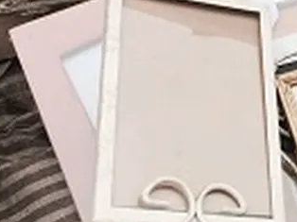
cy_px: -99
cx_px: 360
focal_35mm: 111
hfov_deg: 16.9
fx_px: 952
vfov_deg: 12.7
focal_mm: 4.15
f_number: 2.2
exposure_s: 1/1276
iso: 32
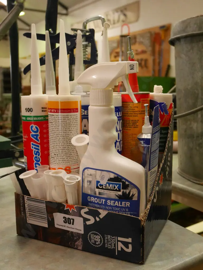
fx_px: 313
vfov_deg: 46.8
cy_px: 135
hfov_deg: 36.0
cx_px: 102
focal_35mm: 40
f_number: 4.6
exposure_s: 1/320
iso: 3200
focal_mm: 20
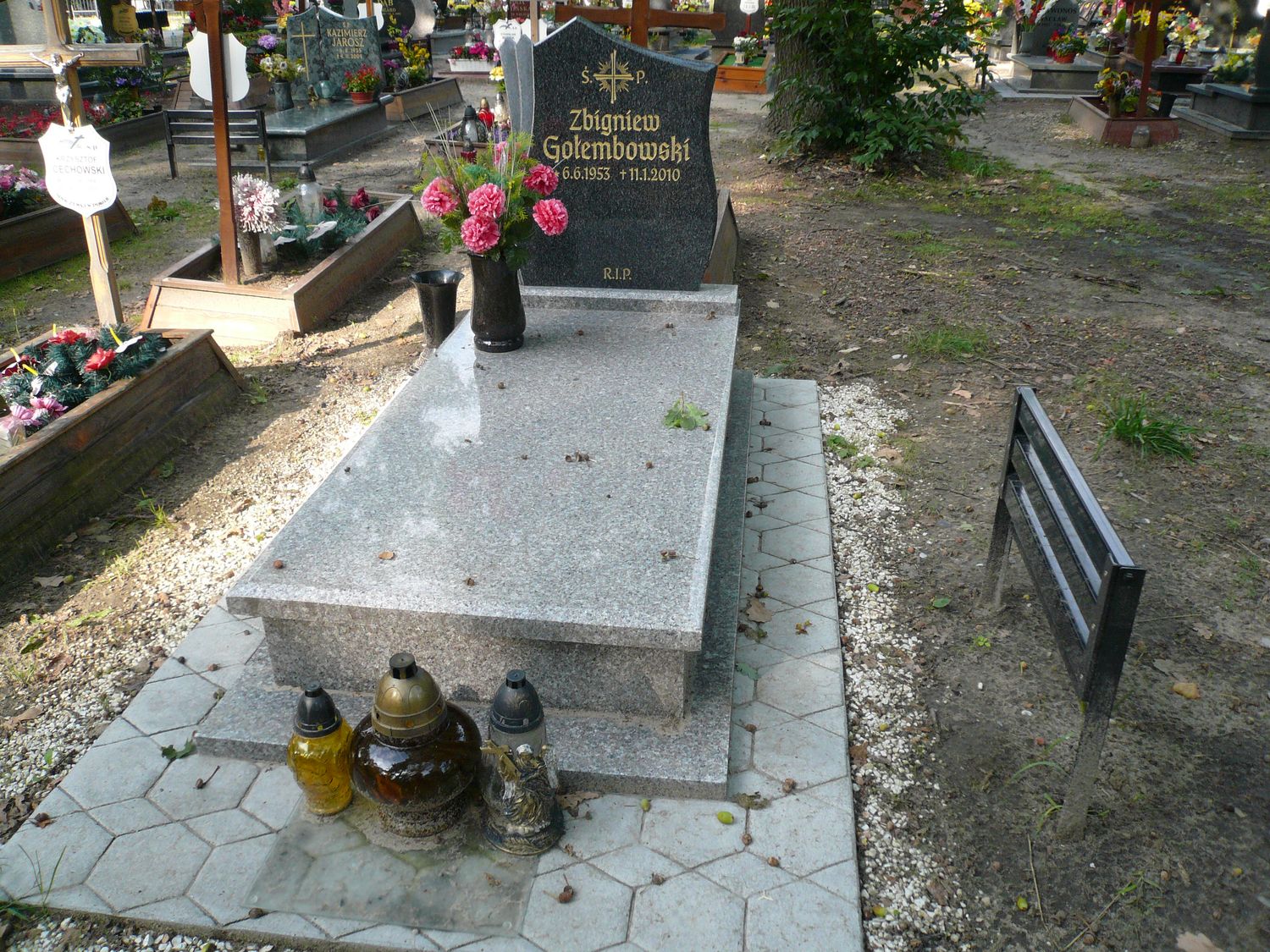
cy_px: 476
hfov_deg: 63.4
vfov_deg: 49.7
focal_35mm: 28
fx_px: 1027
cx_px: 635
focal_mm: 4.6
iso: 100
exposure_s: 1/200
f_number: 2.8
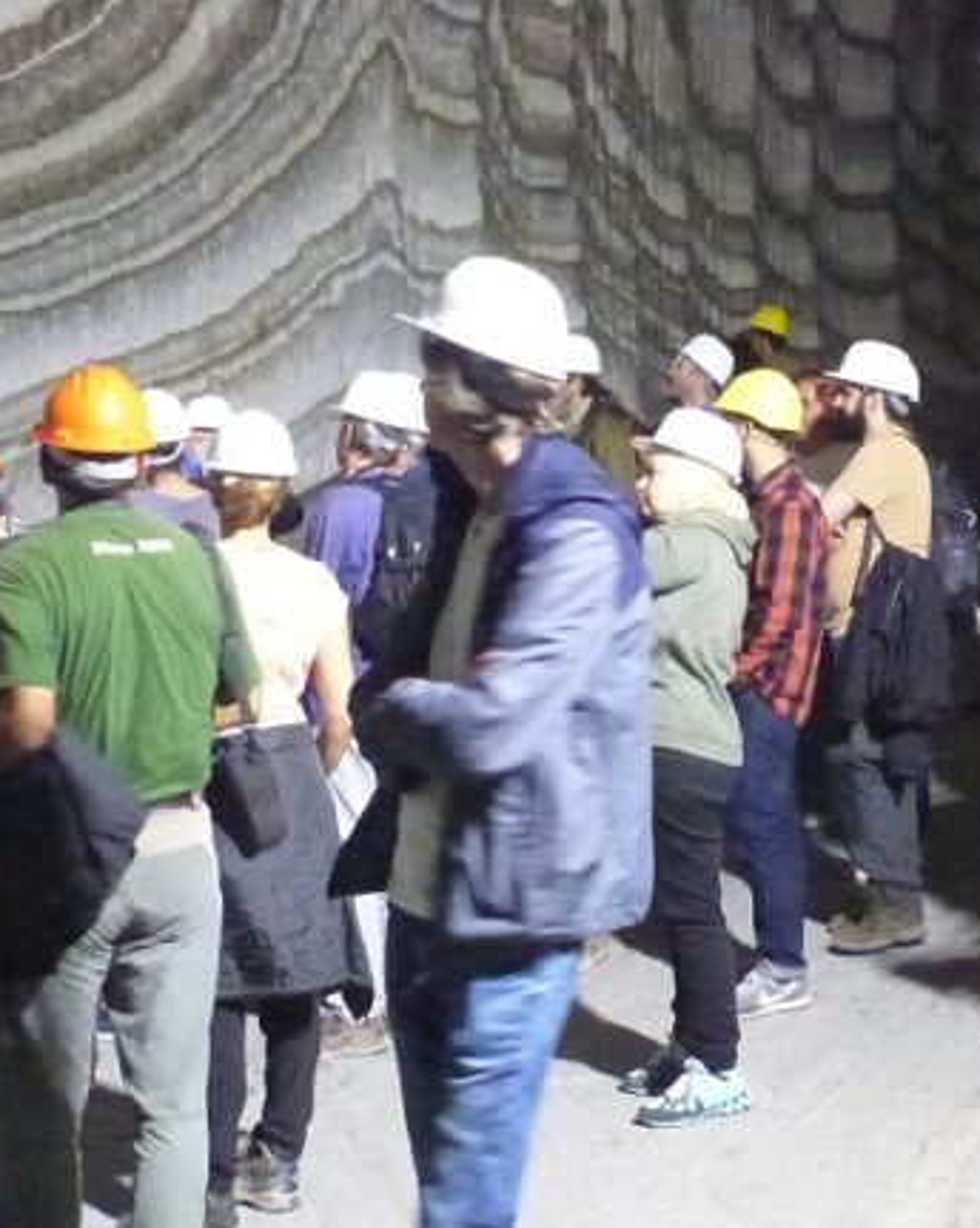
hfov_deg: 23.3
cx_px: 704
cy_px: 379
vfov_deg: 28.9
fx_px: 2360
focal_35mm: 65
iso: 1600
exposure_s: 1/30
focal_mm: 4.9
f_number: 3.3
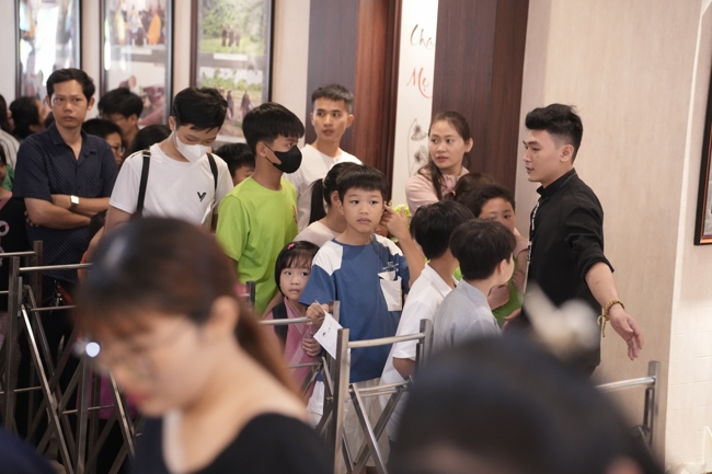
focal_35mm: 79
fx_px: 1562
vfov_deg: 17.3
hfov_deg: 25.7
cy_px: 237
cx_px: 356
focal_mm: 79
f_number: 2.8
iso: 6400
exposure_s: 1/160
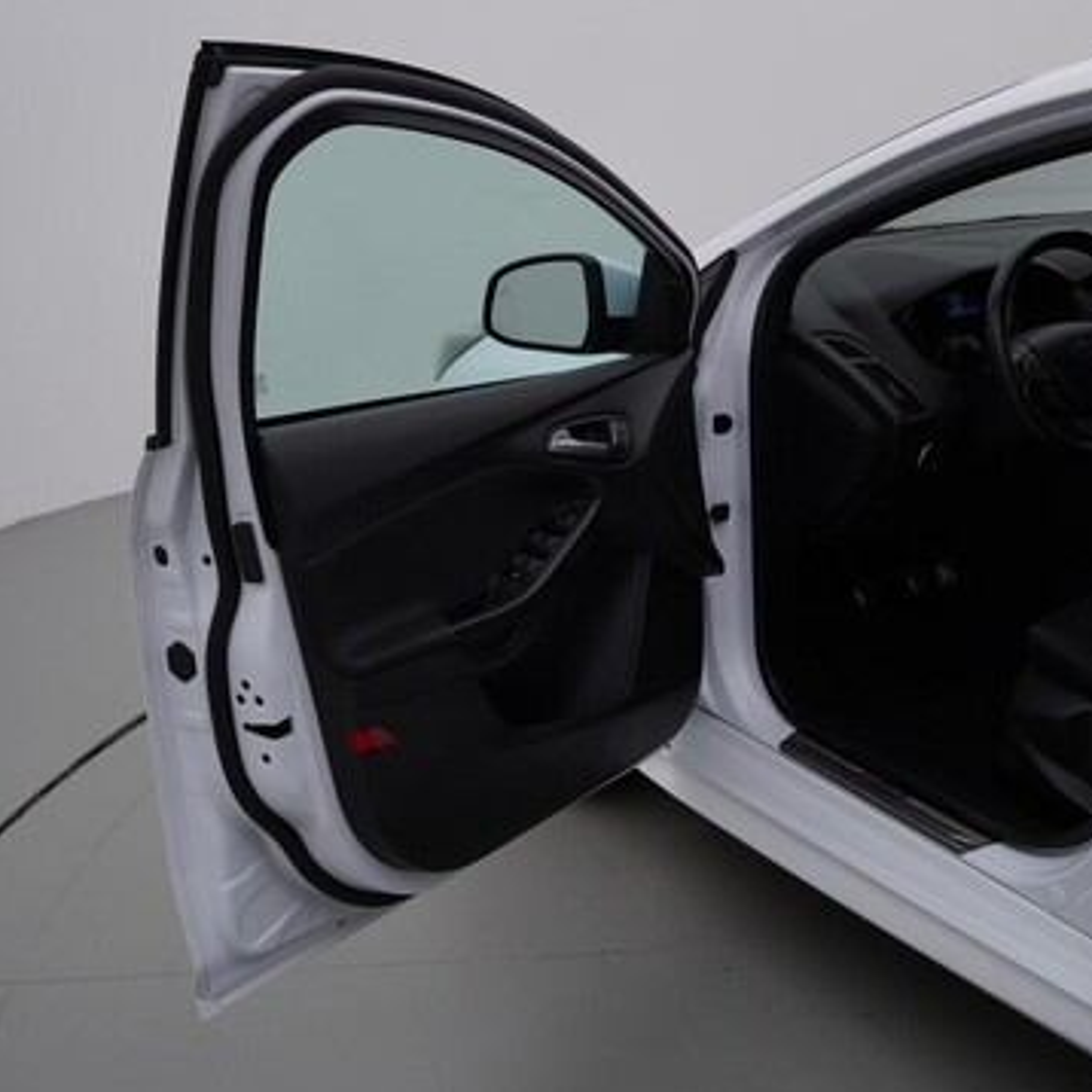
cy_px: 548
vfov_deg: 36.1
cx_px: 683
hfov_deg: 35.9
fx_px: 1677
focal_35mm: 47
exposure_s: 1/125
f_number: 5.6
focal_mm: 24
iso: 125
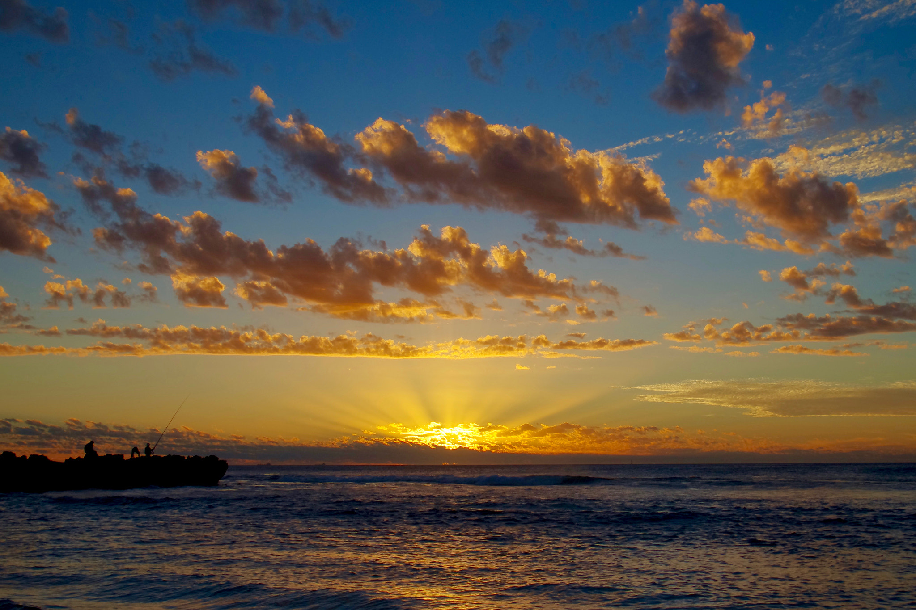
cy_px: 305
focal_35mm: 39
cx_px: 458
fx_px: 992
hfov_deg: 49.6
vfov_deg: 34.2
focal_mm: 26
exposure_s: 1/200
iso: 200
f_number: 9
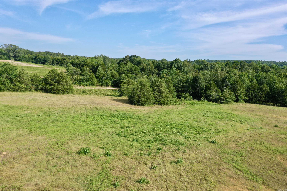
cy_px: 96
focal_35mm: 28
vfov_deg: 46.4
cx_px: 144
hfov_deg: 65.5
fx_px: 223
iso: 100
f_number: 6.3
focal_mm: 10.26
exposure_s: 1/320
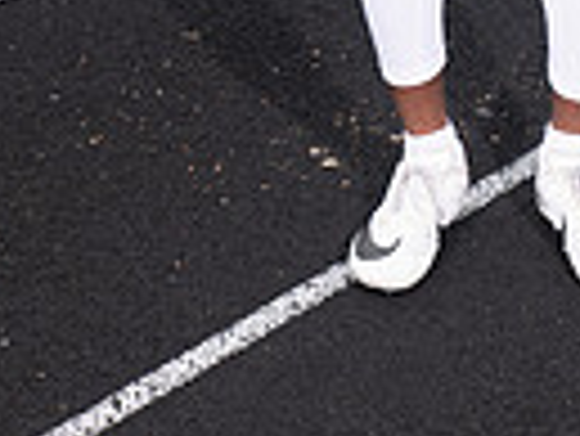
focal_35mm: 161
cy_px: -490
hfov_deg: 12.2
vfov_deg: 8.6
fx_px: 2700
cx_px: 468
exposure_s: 1/400
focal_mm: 48
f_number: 6.3
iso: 250
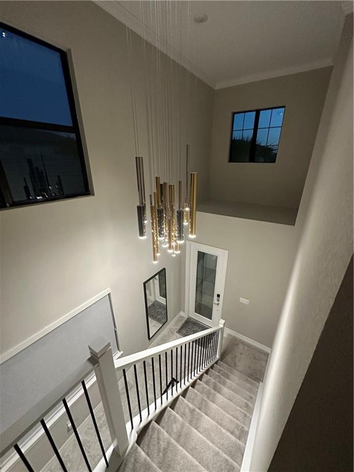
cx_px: 177
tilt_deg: -21.4
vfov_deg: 102.1
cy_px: 236
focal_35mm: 14
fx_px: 191
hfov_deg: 85.7
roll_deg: +0.1
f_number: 2.2
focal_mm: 2.22
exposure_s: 1/60
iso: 640
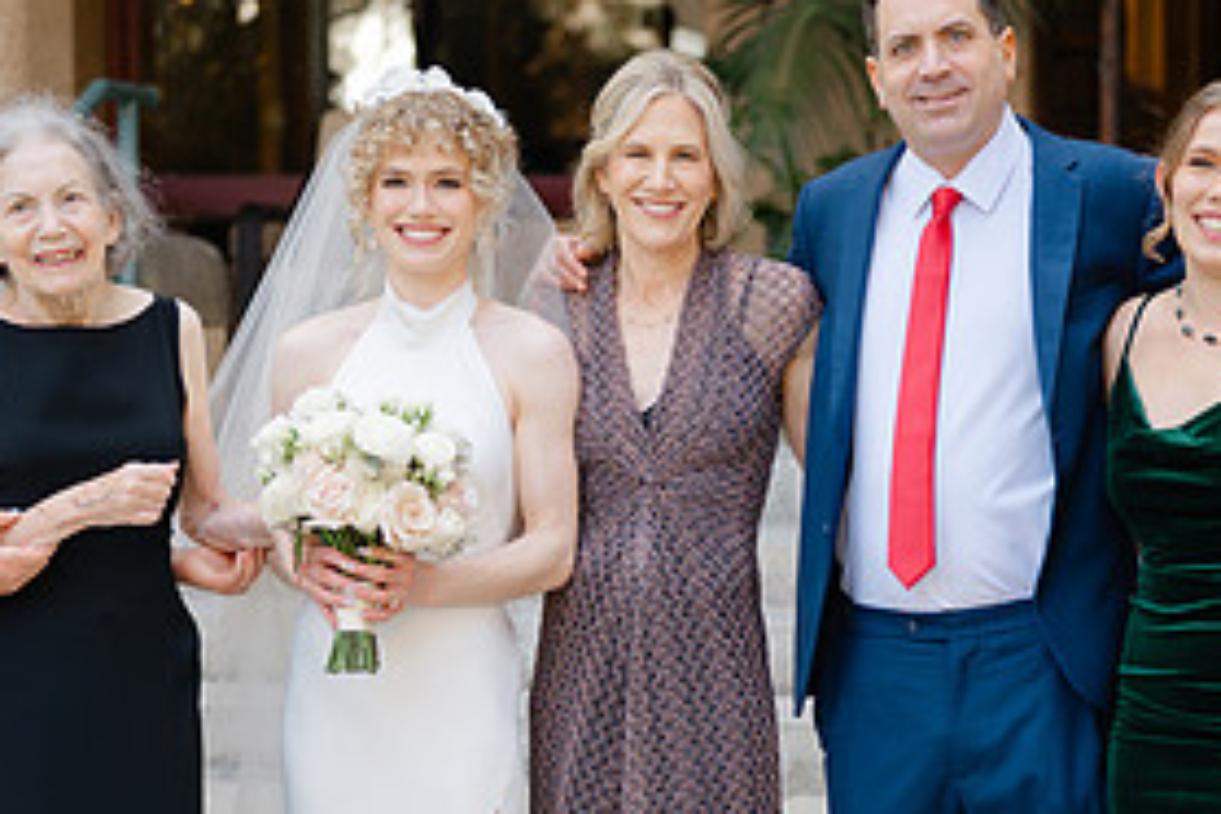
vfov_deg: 13.1
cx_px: 731
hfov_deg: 19.6
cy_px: 689
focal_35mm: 104
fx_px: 3527
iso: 64
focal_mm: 50
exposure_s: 1/320
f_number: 2
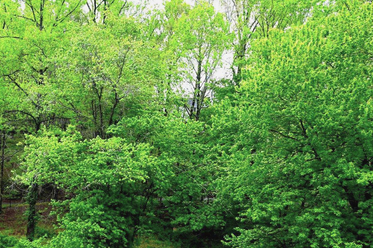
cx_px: 68
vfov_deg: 29.1
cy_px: 202
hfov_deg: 41.5
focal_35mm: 45
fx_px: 466
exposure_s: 1/100
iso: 64
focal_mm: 24
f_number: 4
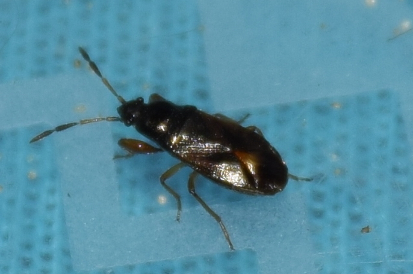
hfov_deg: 12.3
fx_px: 1924
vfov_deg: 8.1
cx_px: 206
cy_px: 137
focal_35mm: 168
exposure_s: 1/60
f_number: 8
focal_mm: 112
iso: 100
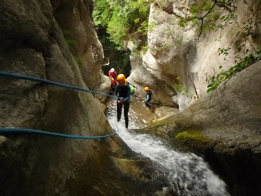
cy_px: 98
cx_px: 130
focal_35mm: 25
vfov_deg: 54.9
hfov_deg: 69.4
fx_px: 188
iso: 800
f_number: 3.9
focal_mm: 4.5
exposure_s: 1/60
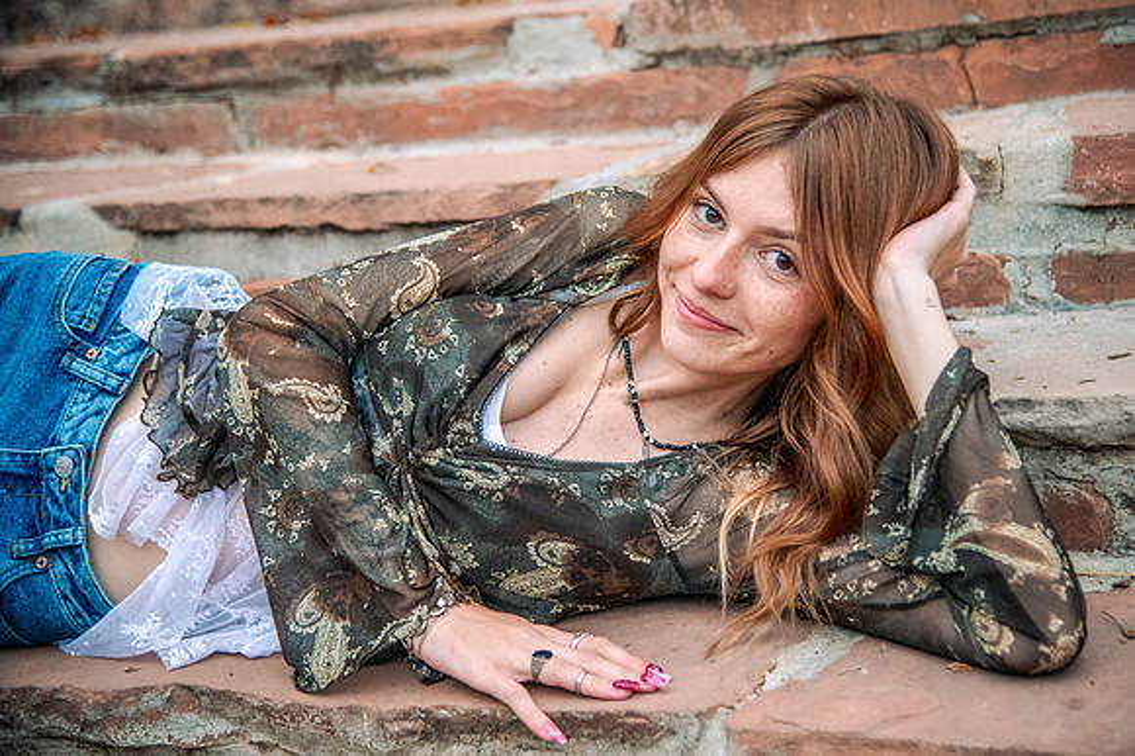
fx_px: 2348
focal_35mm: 75
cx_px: 604
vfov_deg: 18.3
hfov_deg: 27.2
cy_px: 354
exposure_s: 1/80
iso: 8000
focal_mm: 70
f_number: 4
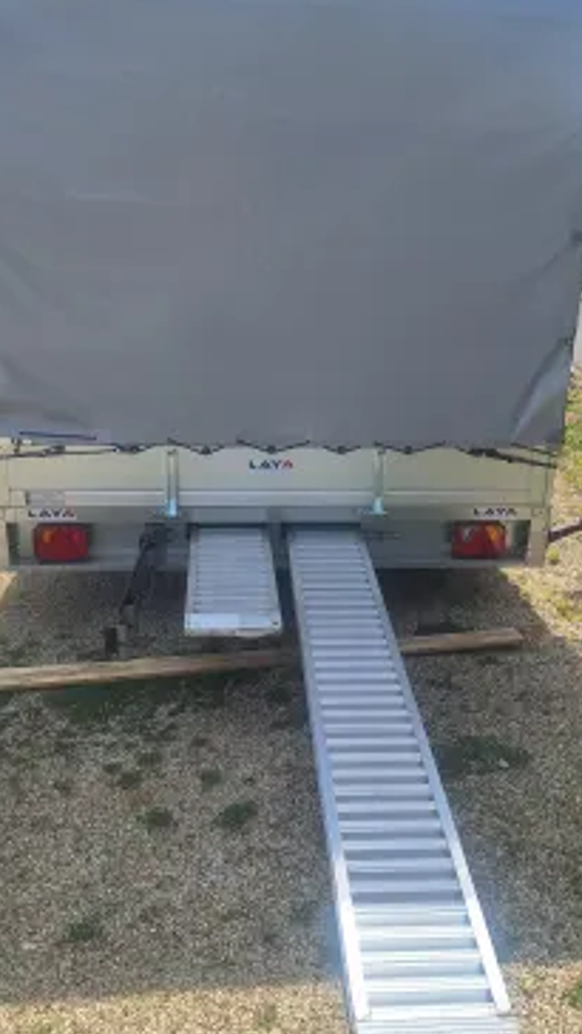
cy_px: 500
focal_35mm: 31
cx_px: 295
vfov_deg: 62.6
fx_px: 850
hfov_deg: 37.8
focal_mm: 5.54
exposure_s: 1/2695
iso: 40
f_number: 1.8
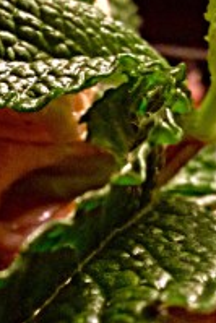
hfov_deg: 10.3
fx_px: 1159
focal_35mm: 129
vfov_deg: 15.9
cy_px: 208
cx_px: -99
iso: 320
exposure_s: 1/20
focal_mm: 4.12
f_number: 2.4
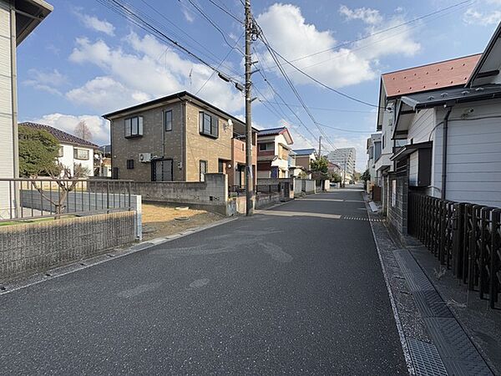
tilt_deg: +0.0
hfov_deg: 102.1
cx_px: 250
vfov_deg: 85.7
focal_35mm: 14
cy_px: 188
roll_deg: -0.3
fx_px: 203
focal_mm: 2.22
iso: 50
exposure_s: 1/1078
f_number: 2.2
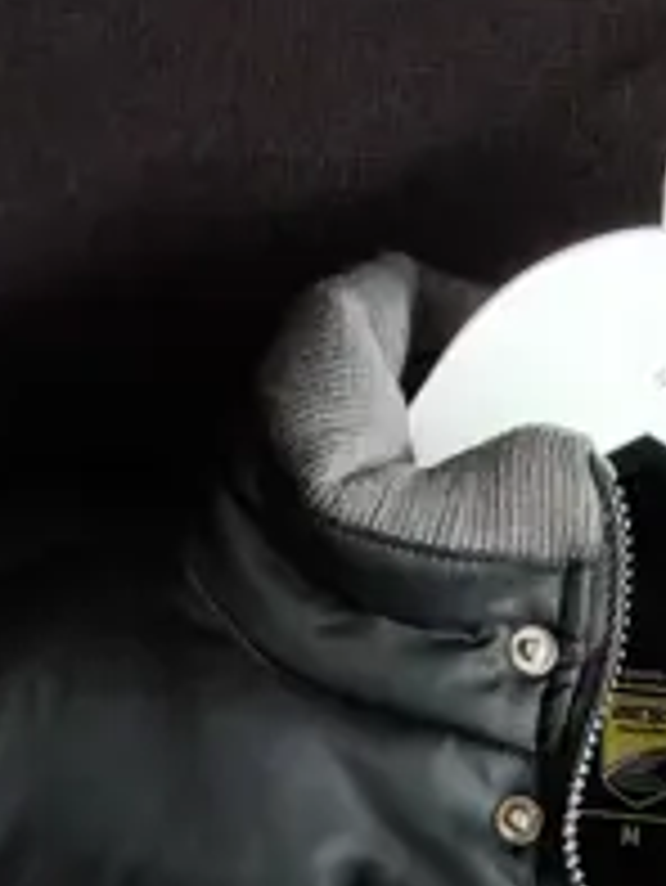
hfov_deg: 10.6
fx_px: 3588
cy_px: 1606
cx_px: 585
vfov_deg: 12.8
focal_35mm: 140
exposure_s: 1/100
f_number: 2
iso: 125
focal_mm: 2.87
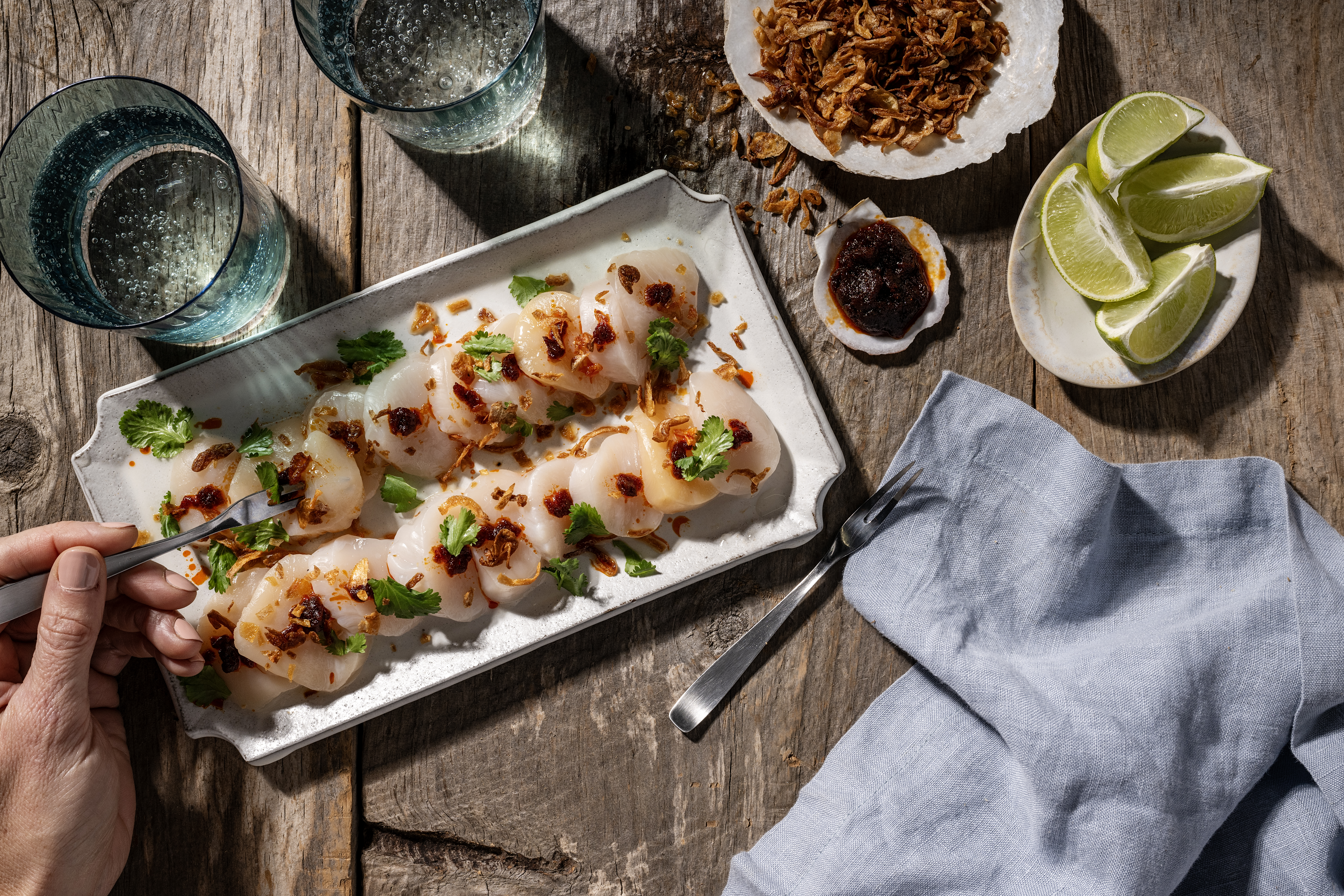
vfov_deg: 33.4
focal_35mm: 40
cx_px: 672
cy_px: 448
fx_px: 1493
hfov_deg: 48.5
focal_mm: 40
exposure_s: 1/200
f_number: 11
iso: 200
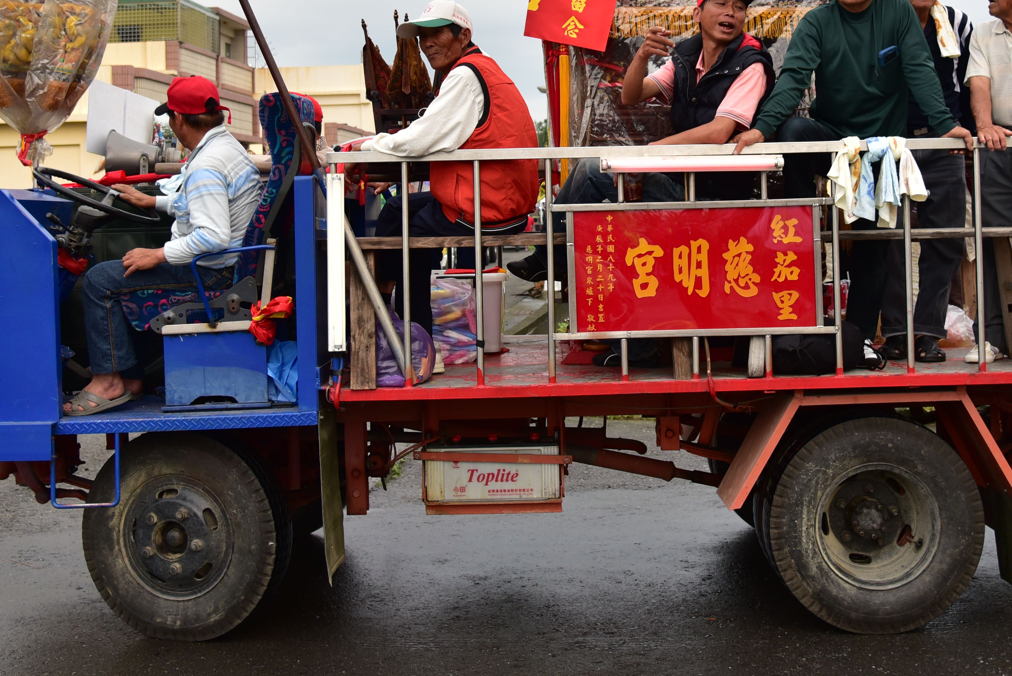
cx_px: 546
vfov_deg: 26.7
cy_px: 165
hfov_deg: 39.6
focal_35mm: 50
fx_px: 1406
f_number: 4
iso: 640
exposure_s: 1/3200
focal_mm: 30
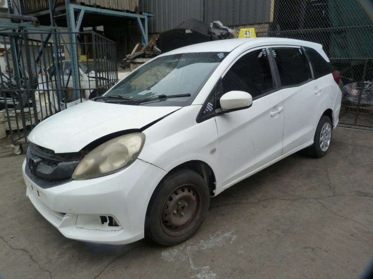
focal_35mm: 25
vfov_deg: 54.9
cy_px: 140
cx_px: 186
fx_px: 269
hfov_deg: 69.4
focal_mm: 4.5
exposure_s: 1/100
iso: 125
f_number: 4
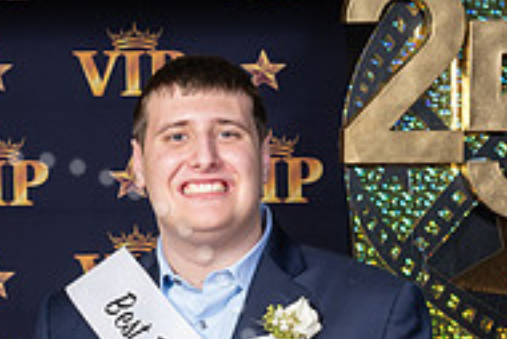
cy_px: 392
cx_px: 9
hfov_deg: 14.8
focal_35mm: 136
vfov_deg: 10.0
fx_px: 1917
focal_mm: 36
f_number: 8
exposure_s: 1/125
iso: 400
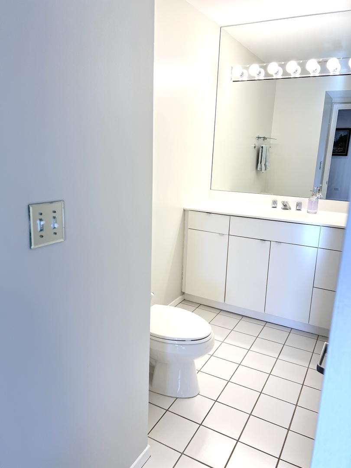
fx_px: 352
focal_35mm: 26
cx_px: 176
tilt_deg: -13.2
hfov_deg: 53.1
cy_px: 234
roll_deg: -2.1
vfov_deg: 67.3
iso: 40
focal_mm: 5.7
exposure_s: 1/216
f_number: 1.5
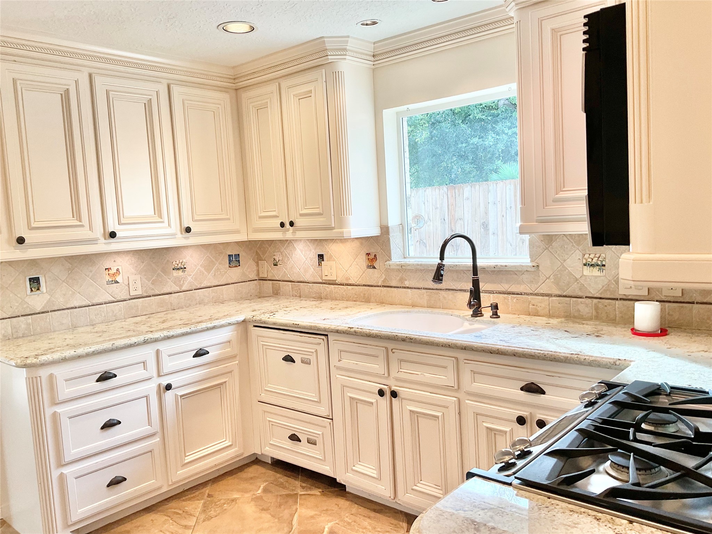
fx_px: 596
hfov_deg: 61.7
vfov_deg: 48.2
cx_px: 356
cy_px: 267
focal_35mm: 29
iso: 40
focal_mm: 3
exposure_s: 1/60
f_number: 1.8
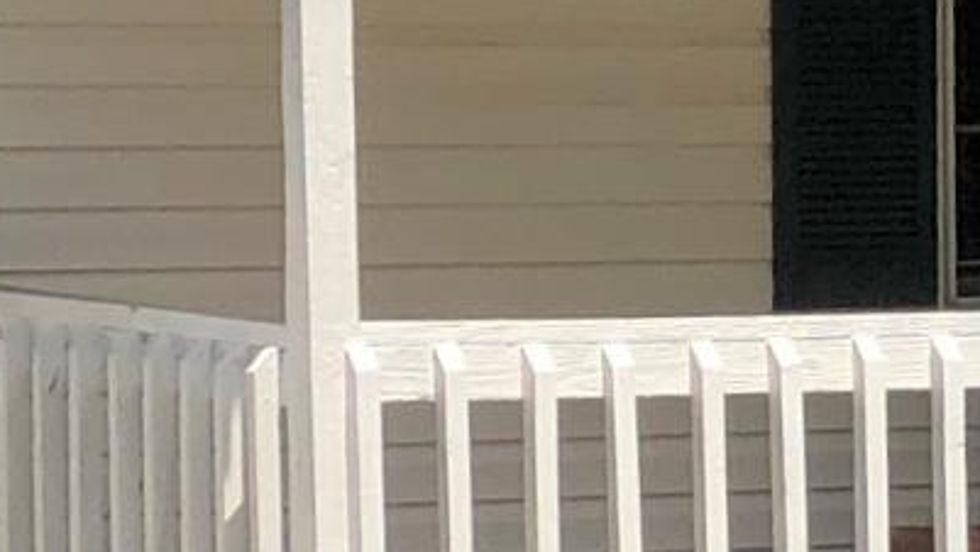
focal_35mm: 228
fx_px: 5927
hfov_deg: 9.4
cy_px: 313
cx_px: 626
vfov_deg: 5.3
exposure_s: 1/2525
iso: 20
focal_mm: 3.99
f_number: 1.8
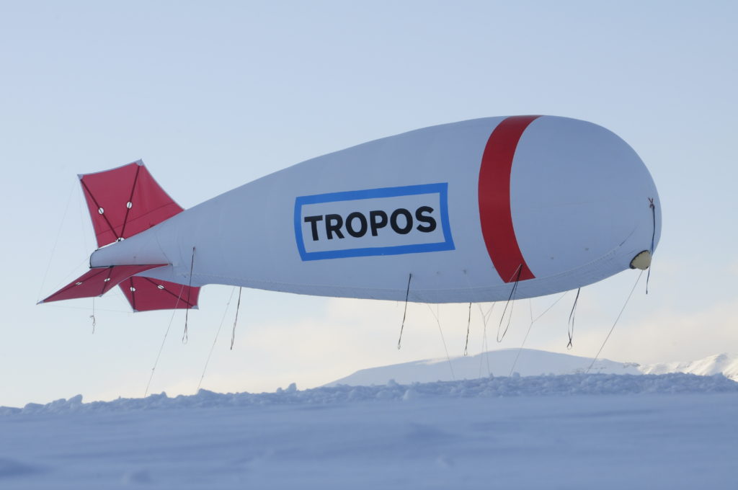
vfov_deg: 9.9
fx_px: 2825
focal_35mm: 138
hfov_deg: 14.9
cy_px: 245
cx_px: 369
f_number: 18
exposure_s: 1/60
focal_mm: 92
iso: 200
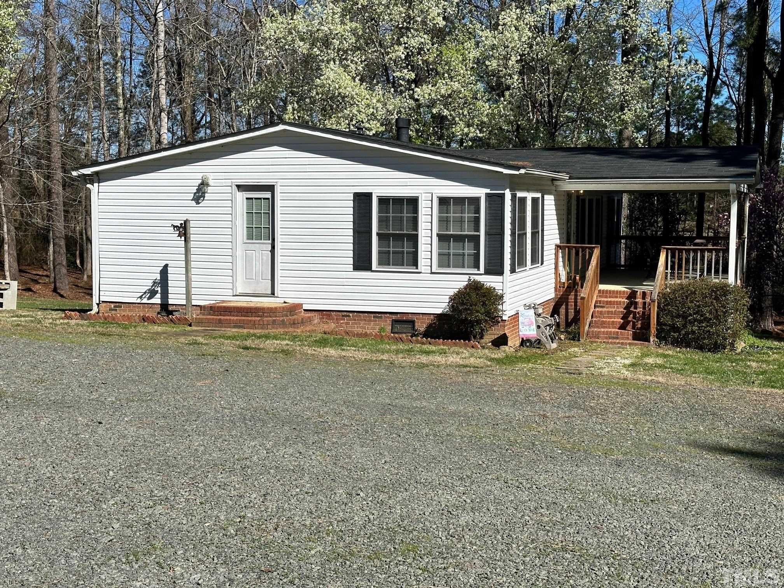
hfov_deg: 39.7
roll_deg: -0.1
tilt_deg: -5.4
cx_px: 392
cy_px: 294
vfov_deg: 30.3
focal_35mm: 48
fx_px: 1087
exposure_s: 1/5882
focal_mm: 6.86
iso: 64
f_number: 1.78
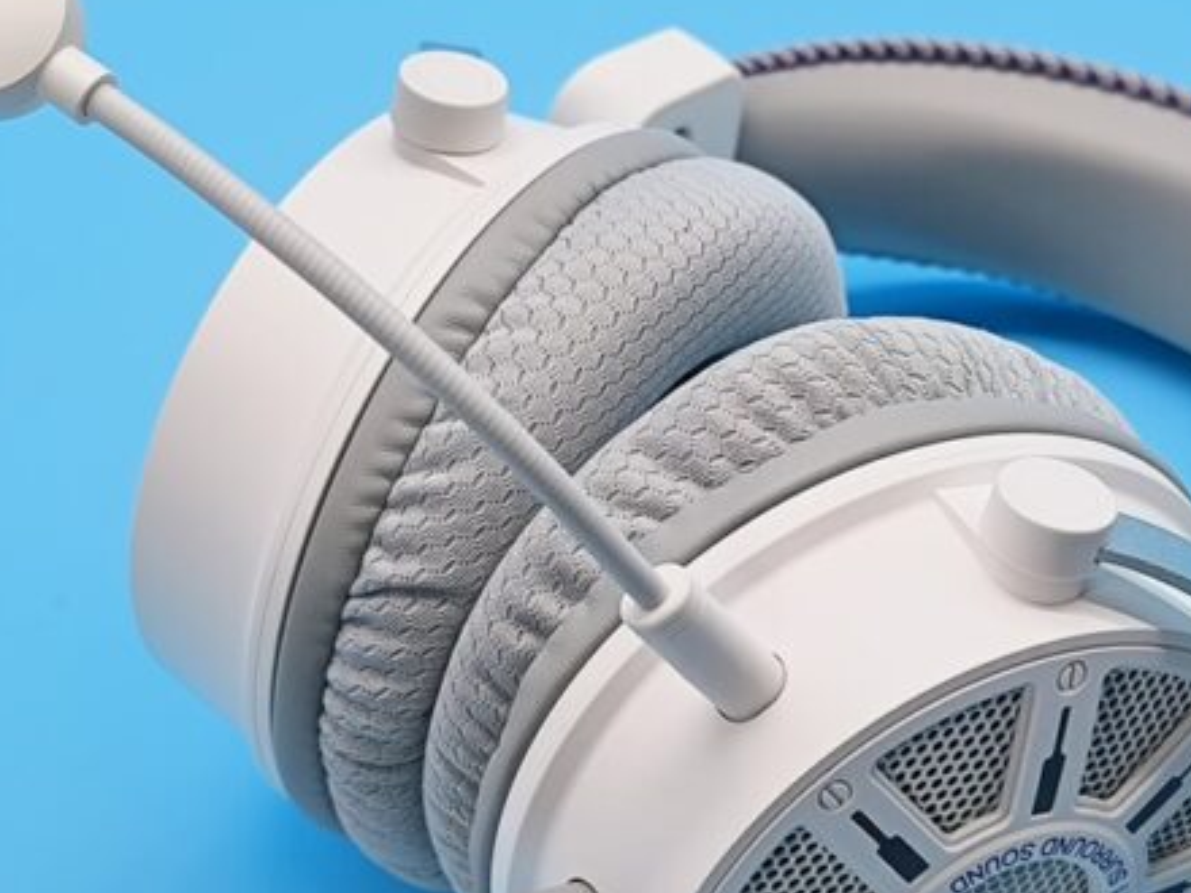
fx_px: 2752
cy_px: 517
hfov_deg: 24.3
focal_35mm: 80
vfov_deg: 18.4
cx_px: 750
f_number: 1.65
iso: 125
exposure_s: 1/100
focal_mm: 6.14
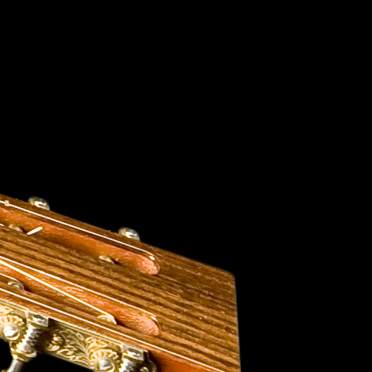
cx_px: -1113
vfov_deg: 4.8
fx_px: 4450
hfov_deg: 4.4
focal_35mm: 366
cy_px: -53
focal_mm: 48
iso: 400
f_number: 14
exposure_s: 1/160
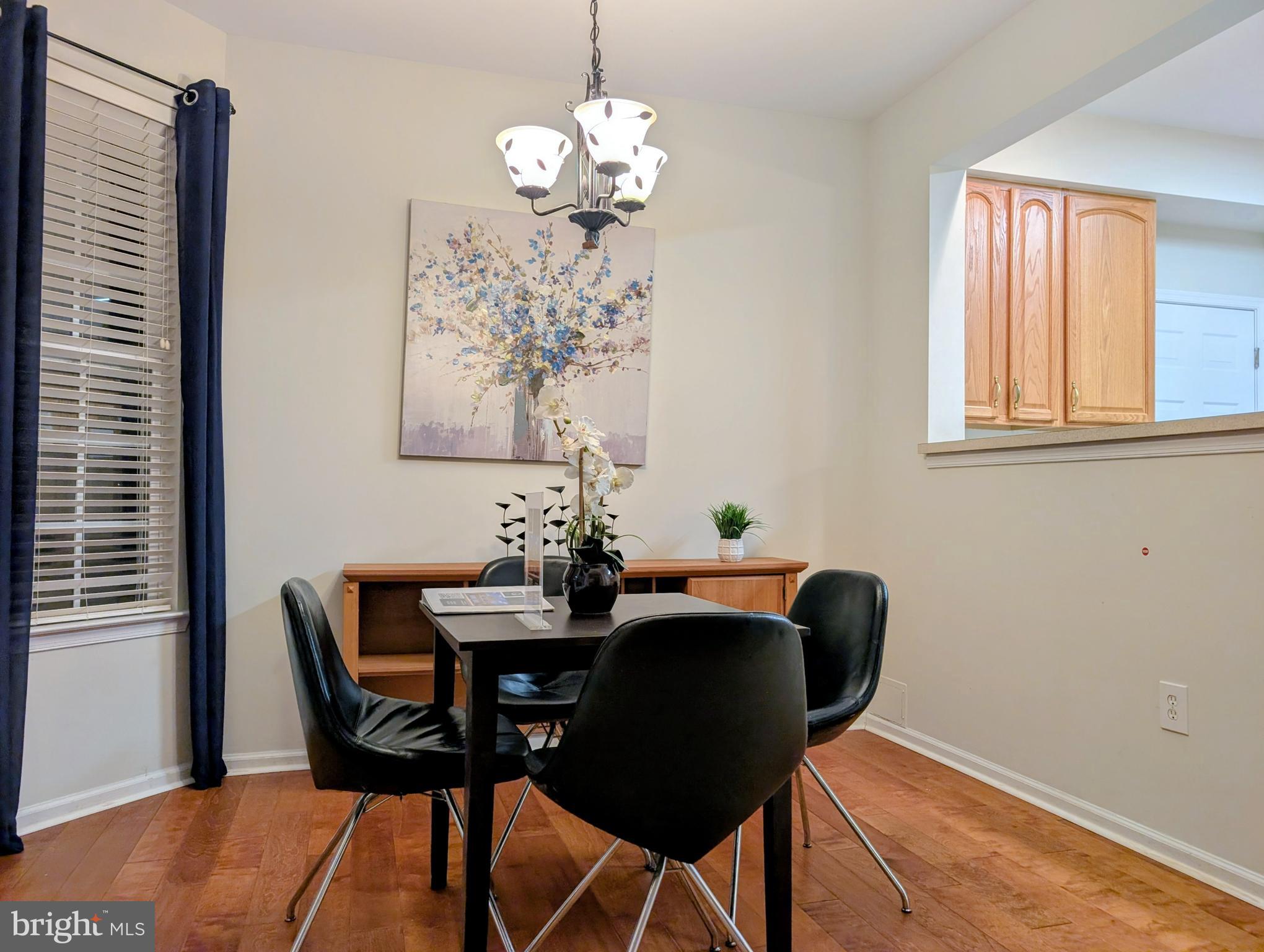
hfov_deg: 71.5
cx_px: 632
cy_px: 476
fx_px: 878
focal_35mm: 24
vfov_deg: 56.9
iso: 87
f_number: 1.68
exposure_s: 1/40
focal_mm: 6.9
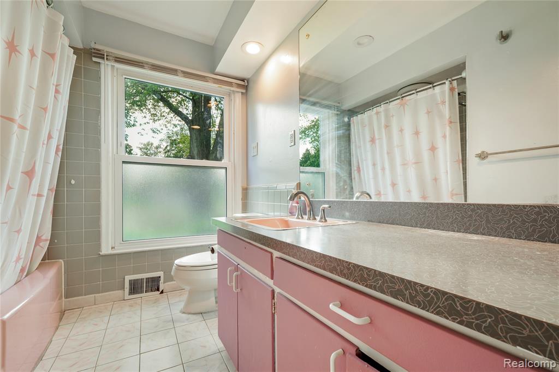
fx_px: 233
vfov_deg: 77.3
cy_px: 186
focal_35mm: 15
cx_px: 280
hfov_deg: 100.4
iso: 100
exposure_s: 1/3
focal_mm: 10
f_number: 8
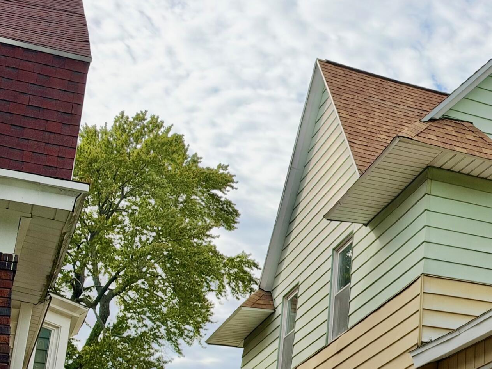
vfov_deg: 21.1
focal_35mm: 69
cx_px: 584
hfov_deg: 25.4
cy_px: 276
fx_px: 981
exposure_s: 1/4587
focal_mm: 6.93
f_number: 1.8
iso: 64
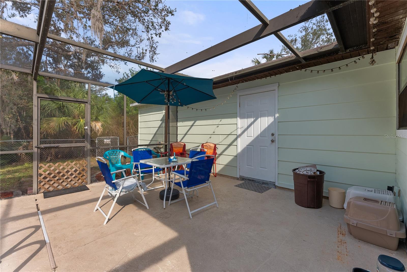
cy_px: 136
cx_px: 204
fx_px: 172
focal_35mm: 15
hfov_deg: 99.6
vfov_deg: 76.6
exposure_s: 1/100
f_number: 9
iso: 640
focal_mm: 15.2
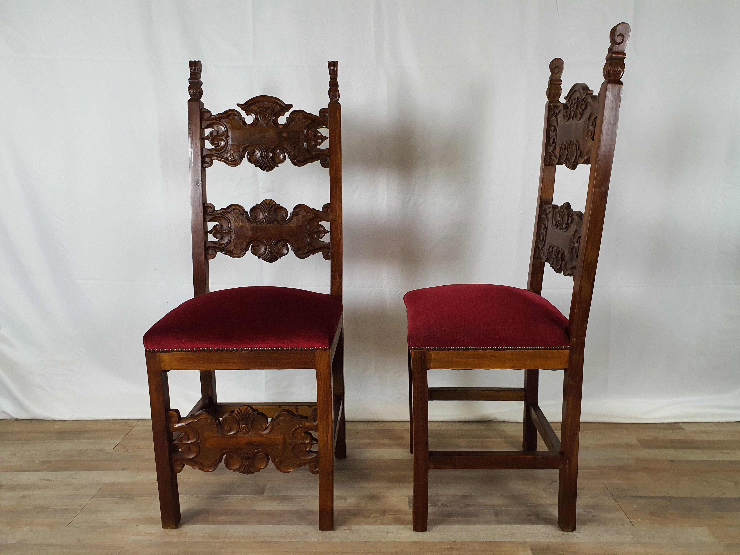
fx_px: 556
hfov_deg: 67.3
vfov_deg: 53.1
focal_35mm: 26
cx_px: 370
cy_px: 278
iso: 320
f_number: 2.4
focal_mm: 4.3
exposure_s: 1/100
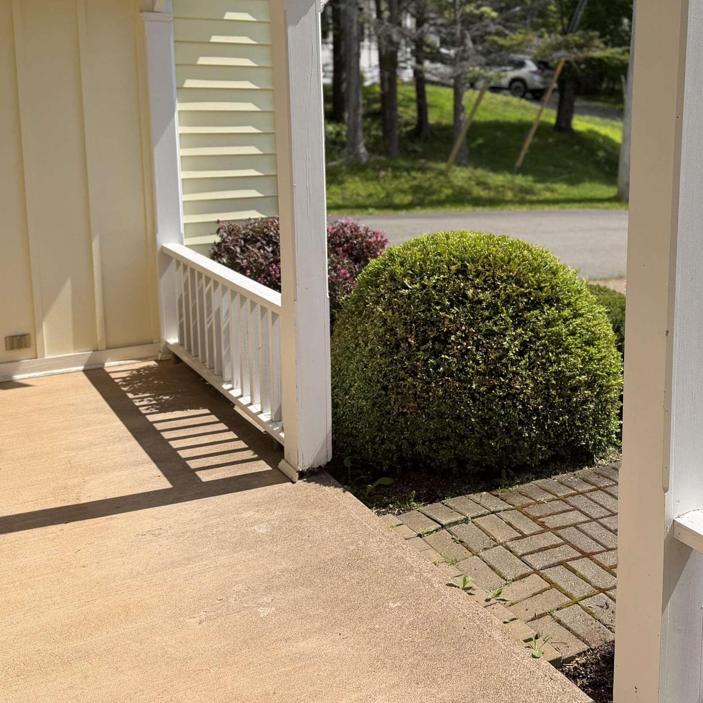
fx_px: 919
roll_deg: +0.1
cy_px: 245
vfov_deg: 41.4
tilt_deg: -9.2
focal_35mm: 40
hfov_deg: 41.1
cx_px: 489
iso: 80
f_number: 1.78
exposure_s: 1/5319
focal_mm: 6.76
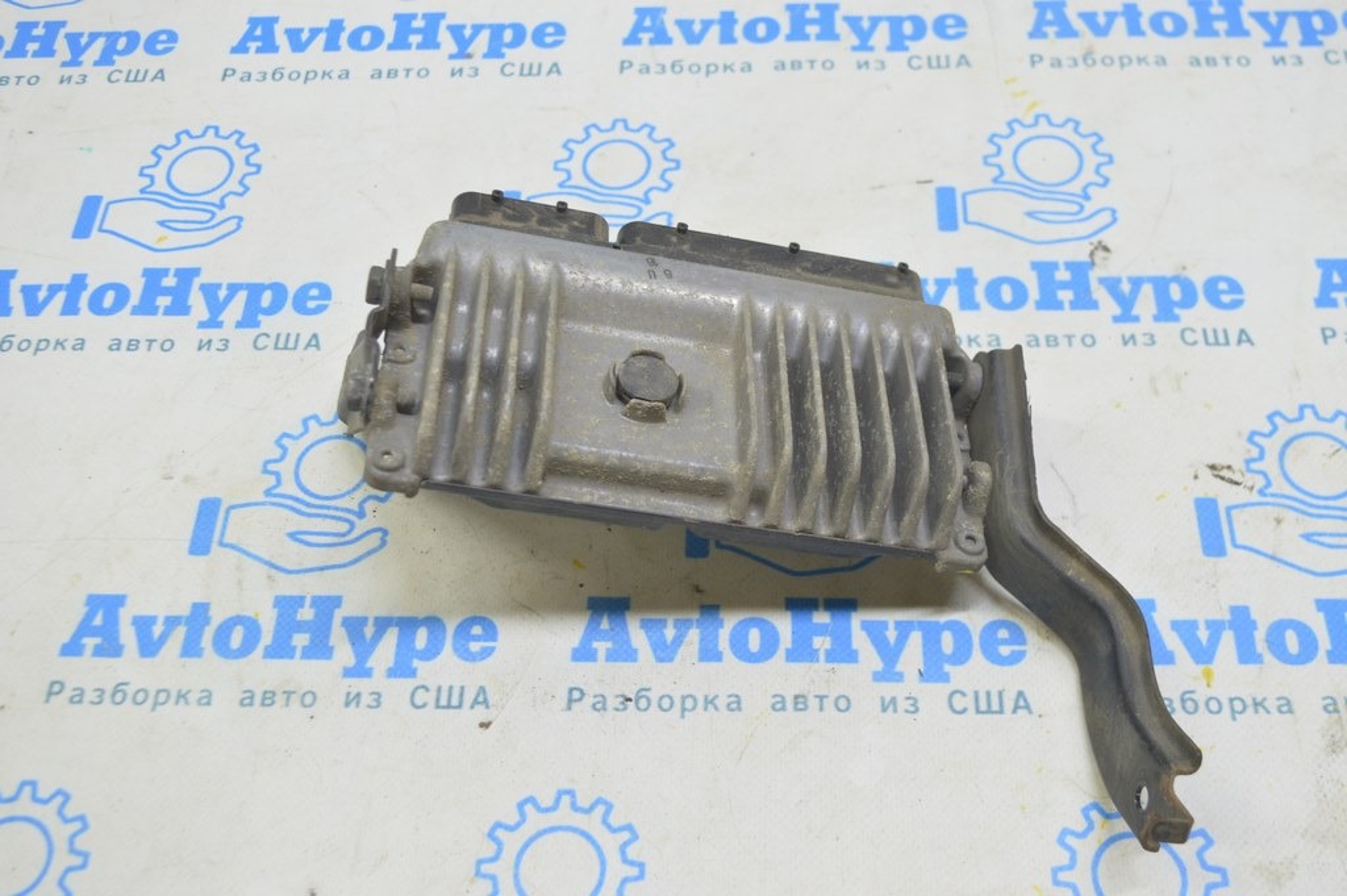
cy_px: 448
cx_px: 674
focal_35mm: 42
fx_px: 1570
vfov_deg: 31.8
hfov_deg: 46.4
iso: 400
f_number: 5.6
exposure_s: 1/20
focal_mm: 28
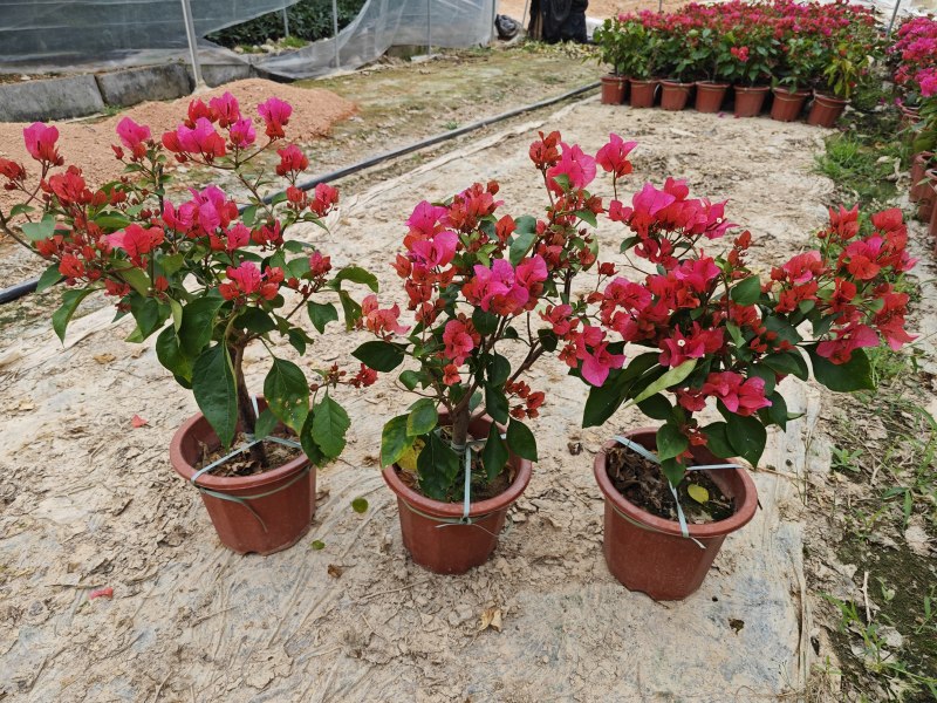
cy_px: 352
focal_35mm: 23
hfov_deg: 73.9
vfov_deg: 58.9
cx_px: 468
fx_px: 623
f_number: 1.8
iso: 50
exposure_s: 1/280
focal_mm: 5.43
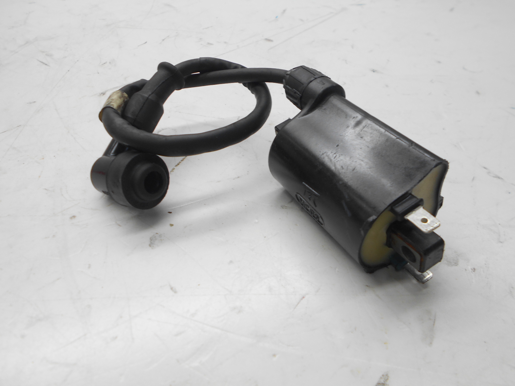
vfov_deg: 53.1
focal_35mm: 26
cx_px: 258
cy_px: 193
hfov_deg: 67.3
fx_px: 387
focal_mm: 4.6
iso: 80
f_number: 3.2
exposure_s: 1/50
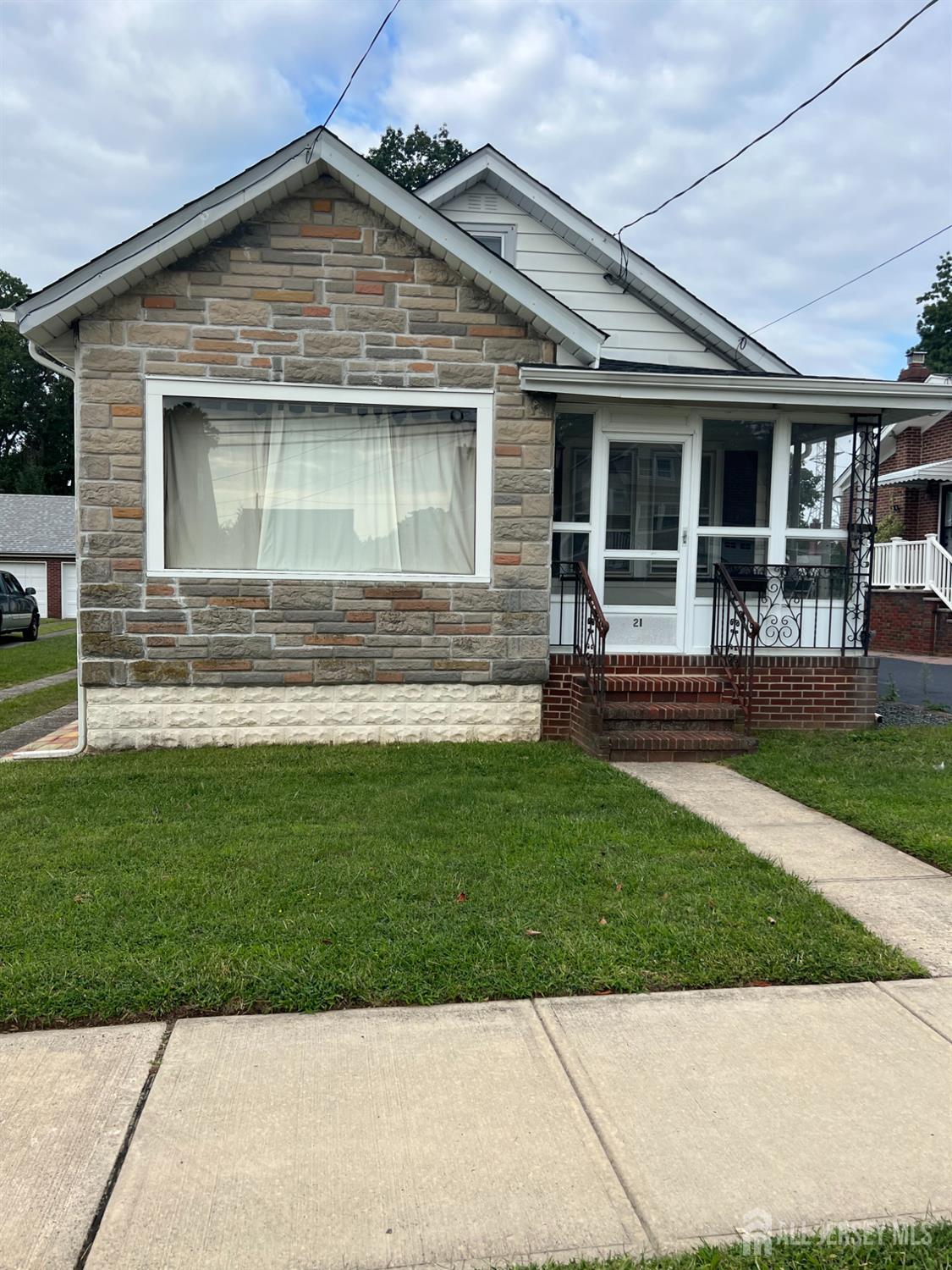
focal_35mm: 26
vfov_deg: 67.3
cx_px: 476
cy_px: 635
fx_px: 953
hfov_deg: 53.1
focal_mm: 5.7
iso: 50
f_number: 1.5
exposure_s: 1/1808
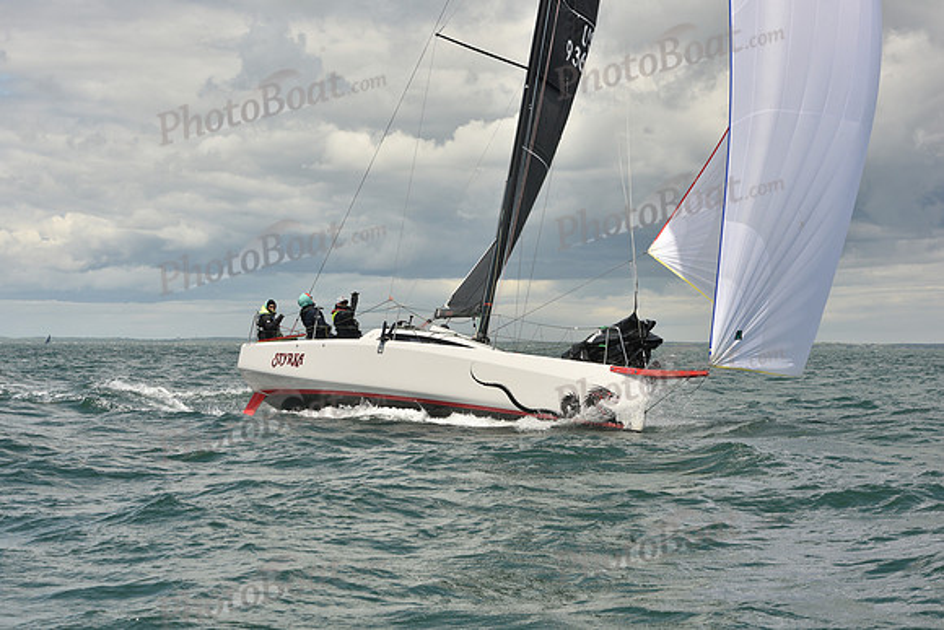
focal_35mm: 95
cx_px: 472
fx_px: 2492
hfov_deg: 21.5
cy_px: 315
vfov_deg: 14.4
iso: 320
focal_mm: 95
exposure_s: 1/800
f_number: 13
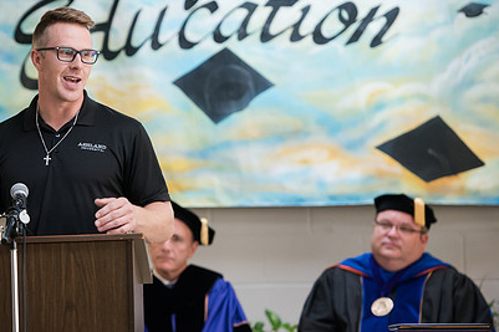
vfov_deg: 6.5
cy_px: 120
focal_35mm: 210
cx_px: 157
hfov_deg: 9.8
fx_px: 2909
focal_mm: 145
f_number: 3.2
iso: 3200
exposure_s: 1/200
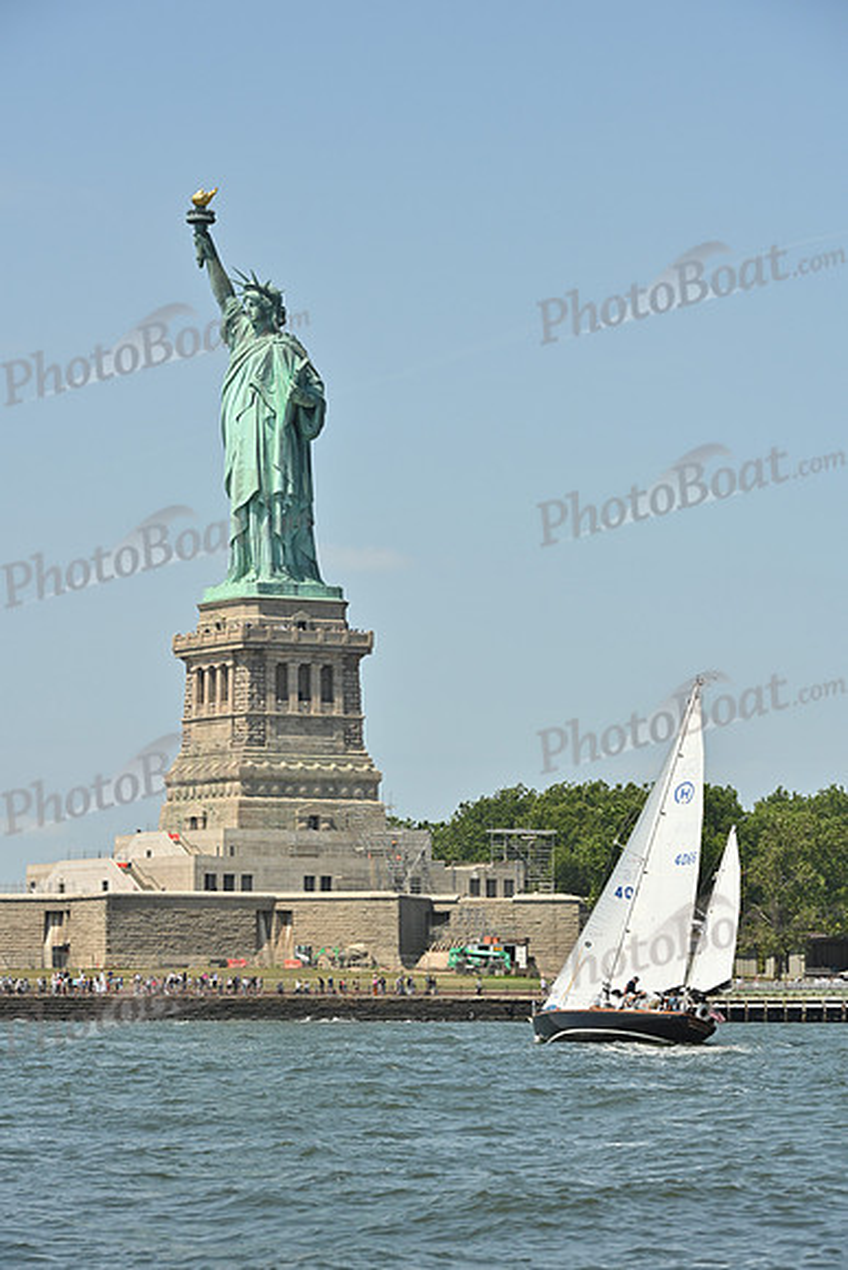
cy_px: 635
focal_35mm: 122
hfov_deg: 11.2
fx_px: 4308
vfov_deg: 16.8
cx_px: 424
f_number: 8
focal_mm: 122
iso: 320
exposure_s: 1/1250
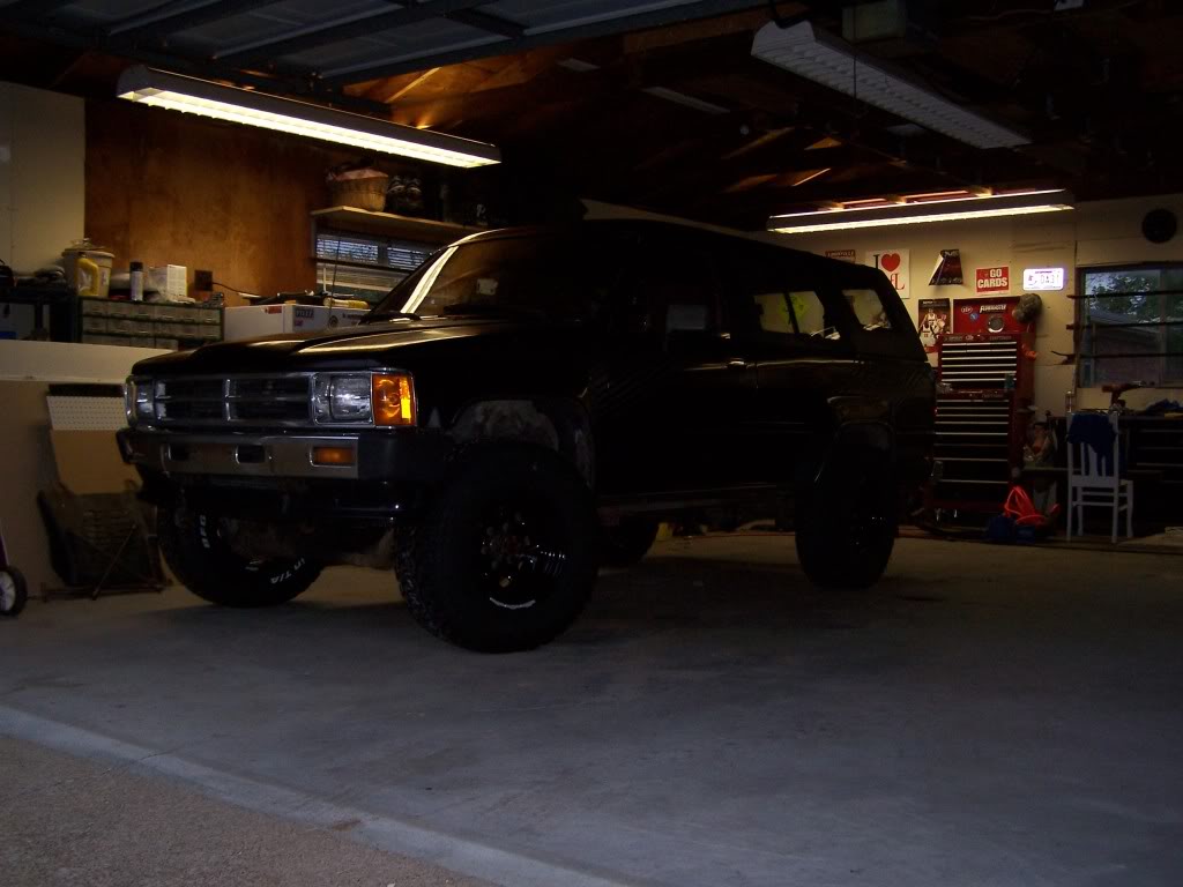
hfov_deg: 49.0
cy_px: 444
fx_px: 1299
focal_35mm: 38
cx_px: 592
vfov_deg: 37.7
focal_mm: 6.3
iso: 140
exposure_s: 1/60
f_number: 2.8
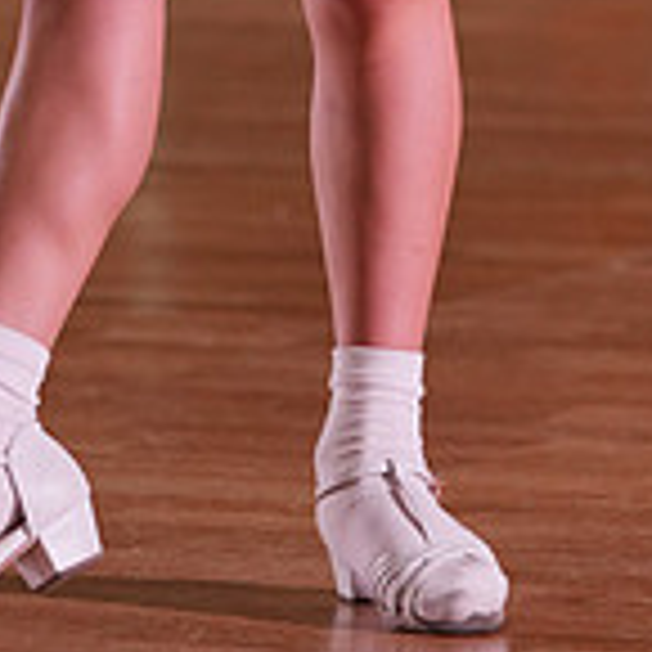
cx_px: 182
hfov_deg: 3.8
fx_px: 9781
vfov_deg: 3.8
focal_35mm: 459
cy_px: -526
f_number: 4
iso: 1250
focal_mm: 135
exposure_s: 1/400
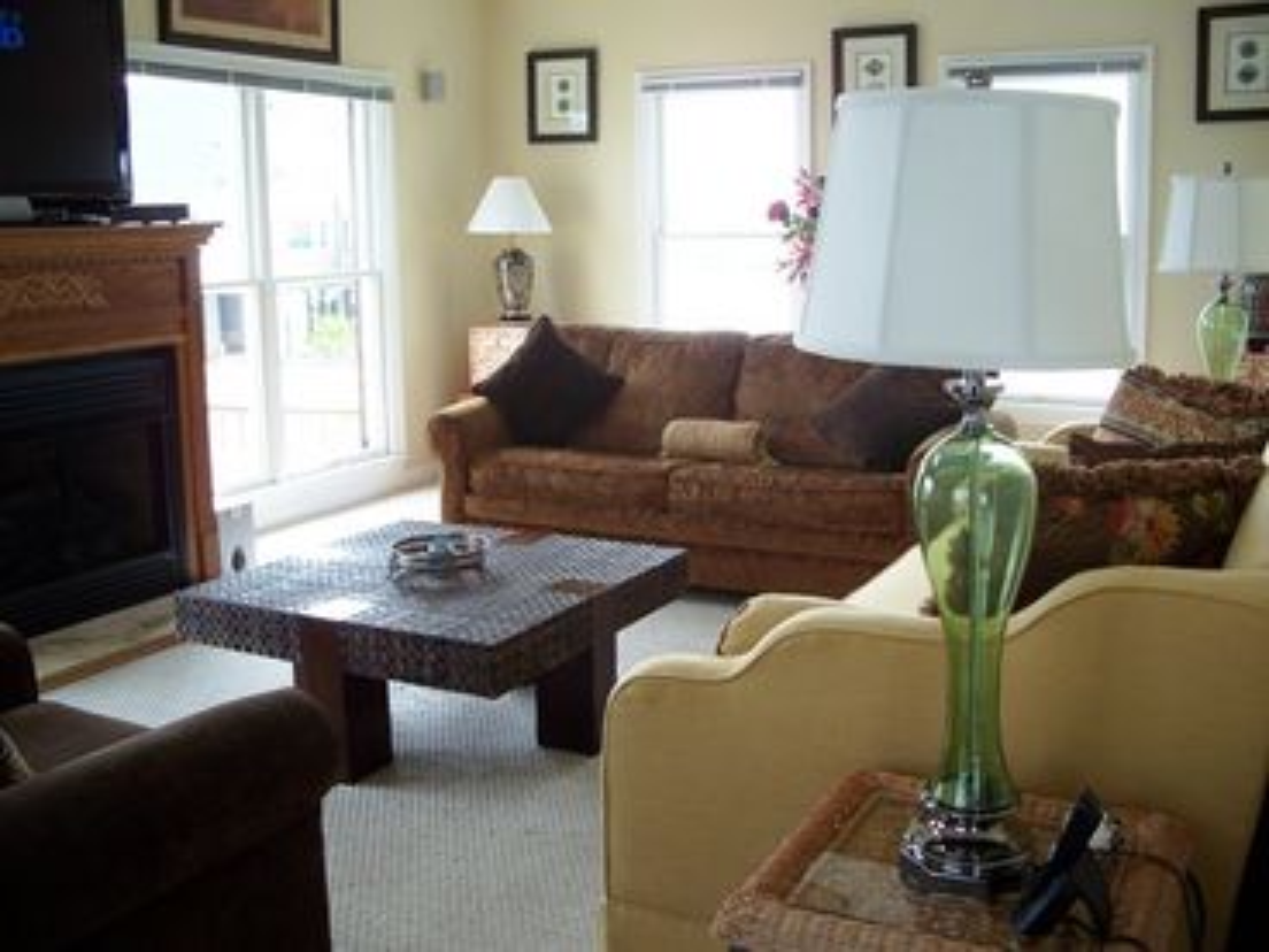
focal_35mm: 37
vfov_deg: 38.7
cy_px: 476
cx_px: 634
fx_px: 1356
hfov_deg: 50.1
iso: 64
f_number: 2.8
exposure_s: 1/80
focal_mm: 7.8
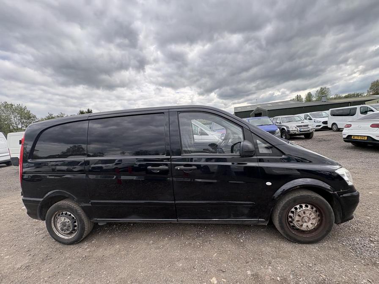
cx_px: 190
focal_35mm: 14
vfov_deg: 85.7
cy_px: 142
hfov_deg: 102.1
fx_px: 153
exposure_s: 1/573
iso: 40
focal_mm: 2.22
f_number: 2.2
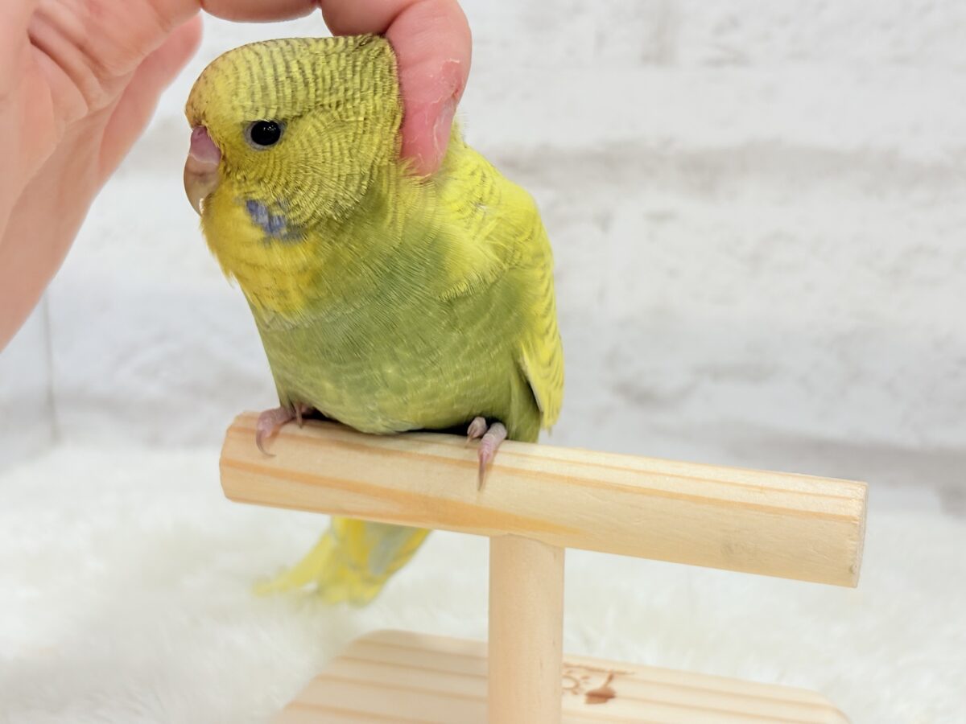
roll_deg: -0.2
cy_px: 362
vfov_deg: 28.0
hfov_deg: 36.8
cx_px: 483
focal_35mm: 52
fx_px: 1451
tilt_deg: -12.4
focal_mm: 5.96
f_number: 1.6
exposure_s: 1/100
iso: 64
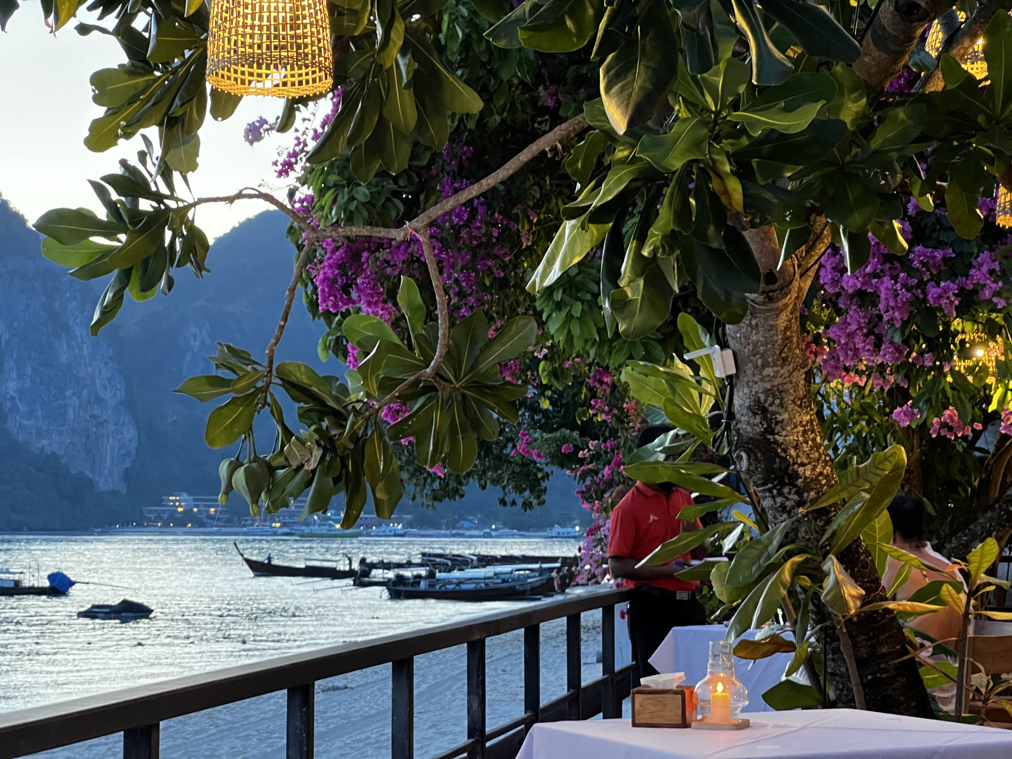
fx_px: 2251
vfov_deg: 19.1
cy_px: 380
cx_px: 506
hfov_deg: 25.3
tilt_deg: +4.1
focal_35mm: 77
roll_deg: -0.4
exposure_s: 1/25
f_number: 2.8
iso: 2500
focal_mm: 9
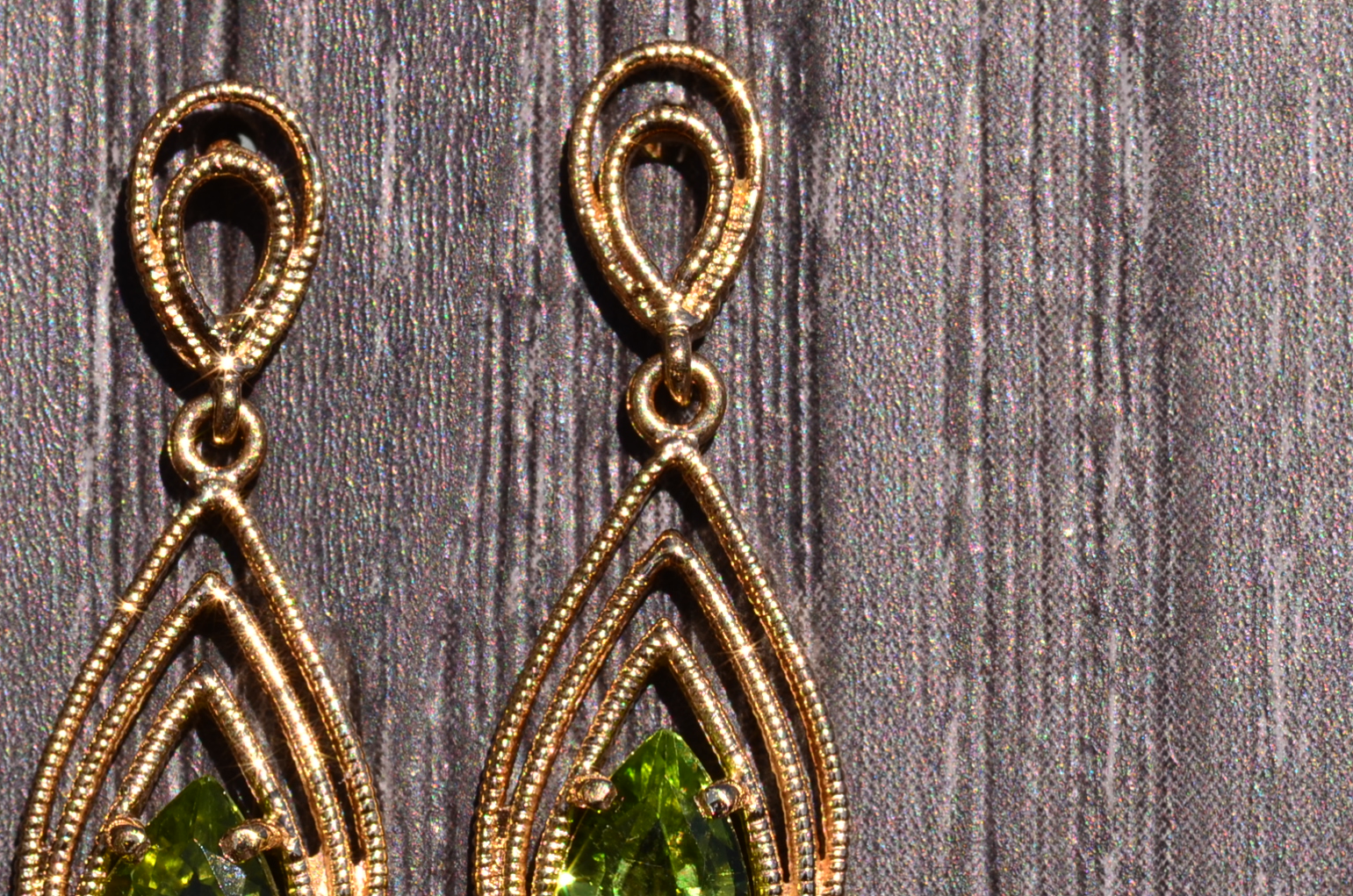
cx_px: 457
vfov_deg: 5.4
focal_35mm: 252
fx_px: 9445
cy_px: 620
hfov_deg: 8.2
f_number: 22
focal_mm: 105
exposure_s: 1/125
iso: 100
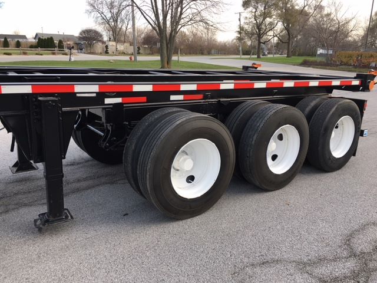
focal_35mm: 29
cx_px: 188
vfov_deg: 48.2
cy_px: 142
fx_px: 316
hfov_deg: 61.7
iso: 25
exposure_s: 1/227
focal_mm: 4.15
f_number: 2.2
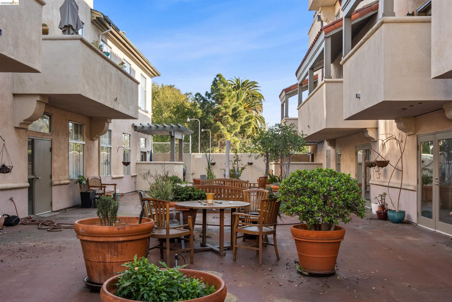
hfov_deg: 54.4
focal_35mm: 35
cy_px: 151
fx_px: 439
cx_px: 226
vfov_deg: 37.9
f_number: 8
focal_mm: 23
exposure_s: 1/8
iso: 125
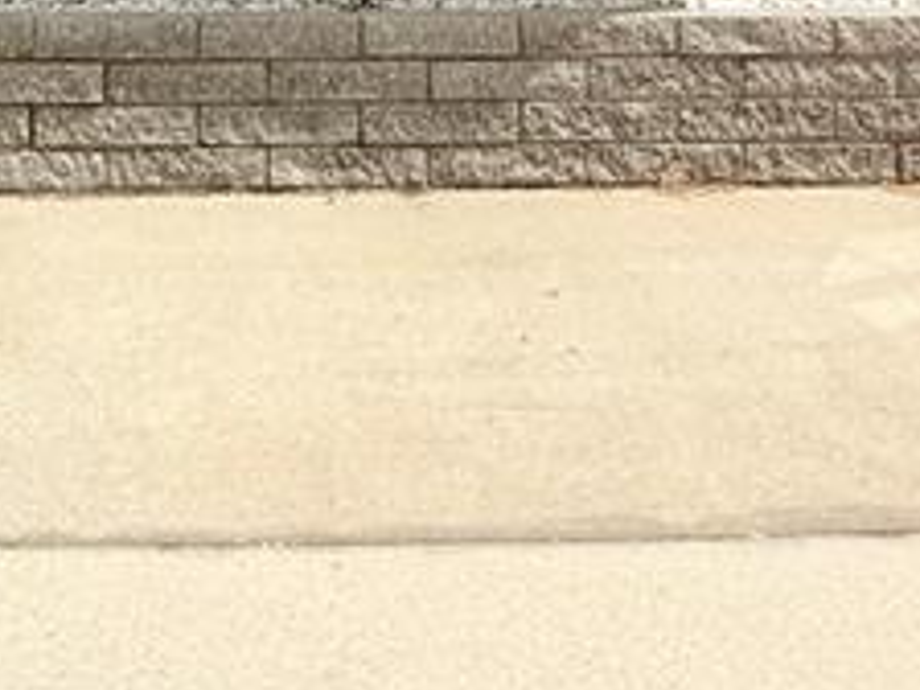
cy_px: -581
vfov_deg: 17.9
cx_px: 230
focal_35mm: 64
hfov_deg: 29.8
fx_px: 1701
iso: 50
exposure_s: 1/4149
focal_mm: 2.22
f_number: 2.2
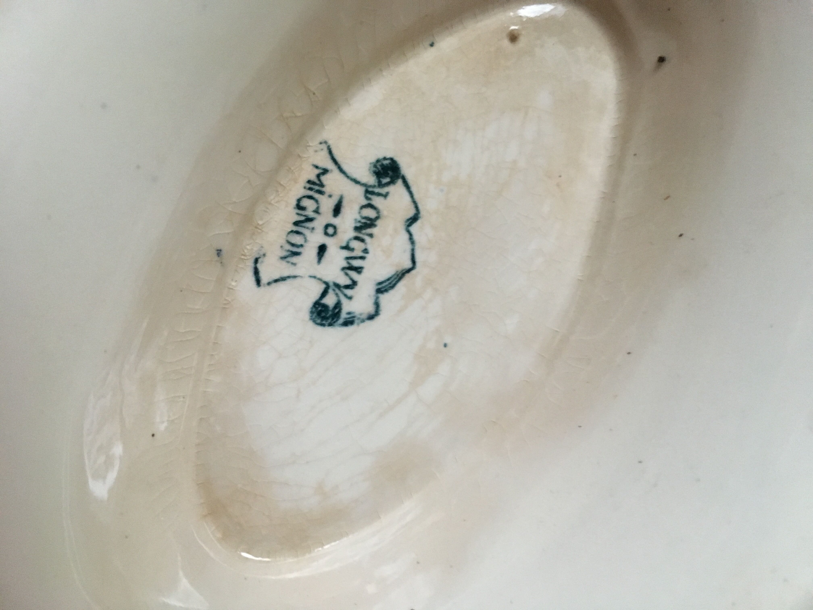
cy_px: 305
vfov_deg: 48.2
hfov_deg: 61.7
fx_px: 681
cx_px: 406
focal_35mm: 29
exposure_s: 1/17
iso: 200
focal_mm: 4.15
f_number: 2.2
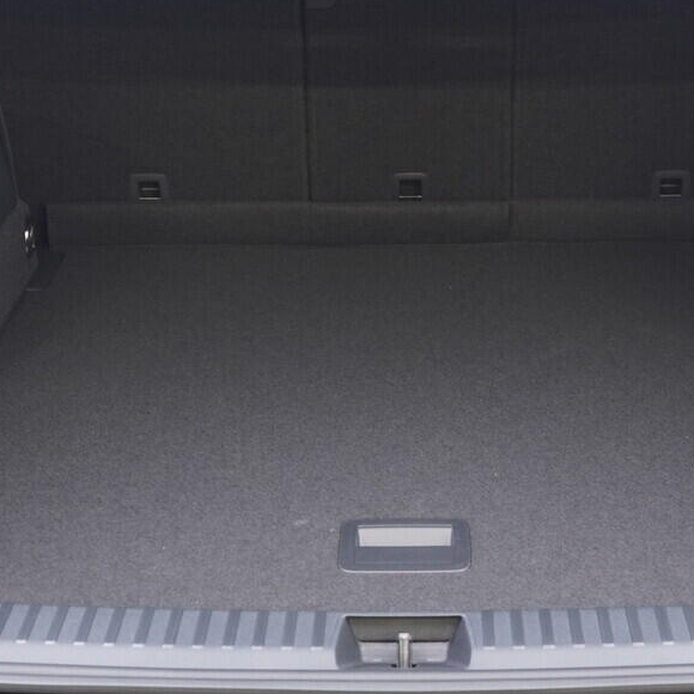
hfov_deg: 22.7
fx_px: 1724
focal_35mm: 76
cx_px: 413
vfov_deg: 22.6
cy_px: 195
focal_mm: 24
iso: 800
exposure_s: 1/40
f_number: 2.8
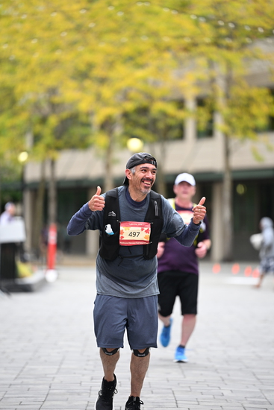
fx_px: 2168
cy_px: 205
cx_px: 137
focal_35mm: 190
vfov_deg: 10.8
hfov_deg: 7.2
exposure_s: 1/1600
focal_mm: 190
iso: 640
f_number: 2.8
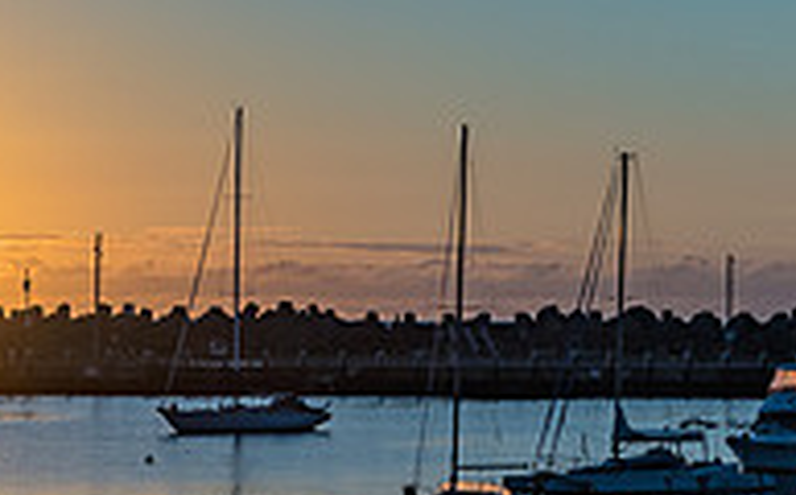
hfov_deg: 11.2
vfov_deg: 6.9
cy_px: 681
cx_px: 161
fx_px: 4051
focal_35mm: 187
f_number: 7.1
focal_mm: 38
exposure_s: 1/640
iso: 50
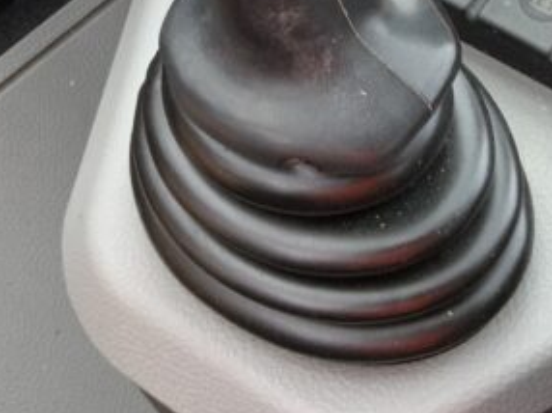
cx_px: 345
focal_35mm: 104
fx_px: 1657
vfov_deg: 13.1
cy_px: -291
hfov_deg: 18.9
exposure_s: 1/131
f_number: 1.8
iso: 16
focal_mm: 3
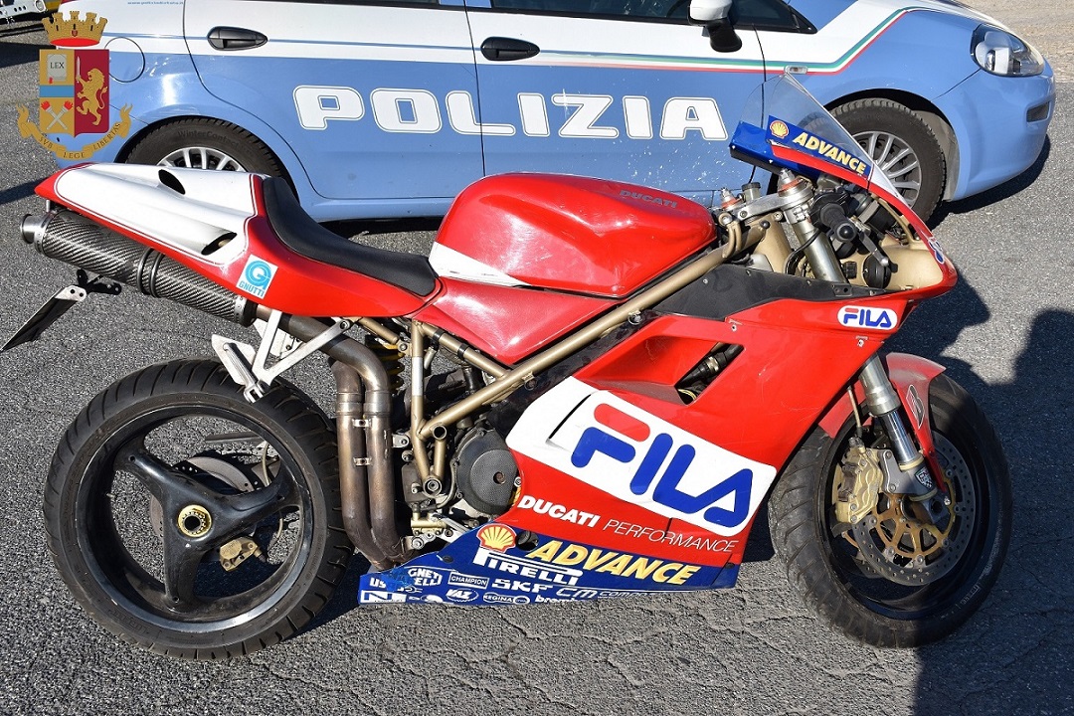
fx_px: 1163
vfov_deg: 34.2
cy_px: 358
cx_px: 537
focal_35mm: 39
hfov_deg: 49.6
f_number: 9
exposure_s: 1/320
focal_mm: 26
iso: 100
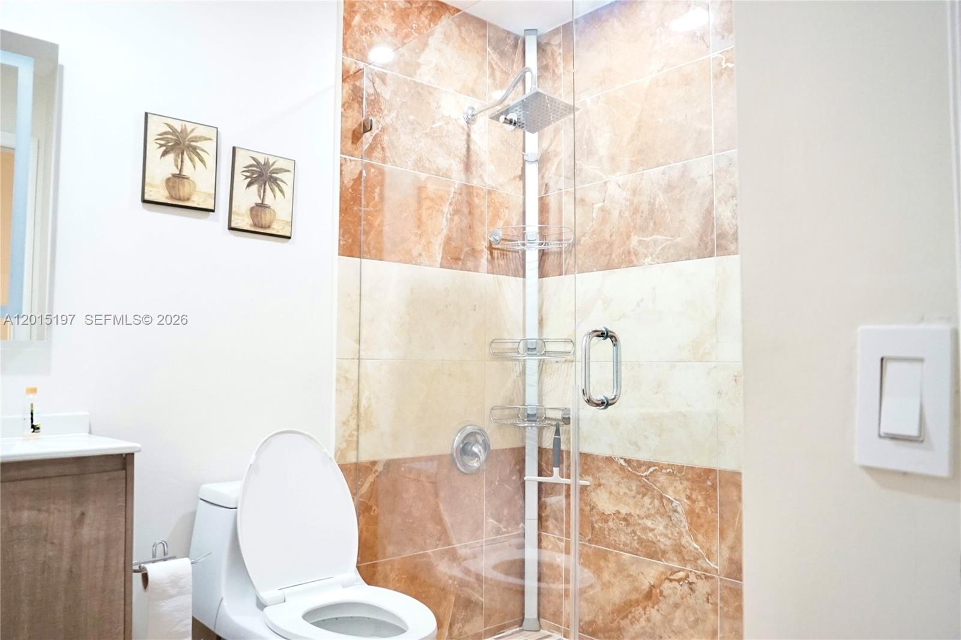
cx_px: 480
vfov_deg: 47.9
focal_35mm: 27
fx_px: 721
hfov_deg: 67.4
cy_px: 320
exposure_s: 1/60
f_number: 3.5
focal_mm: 18
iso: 3200
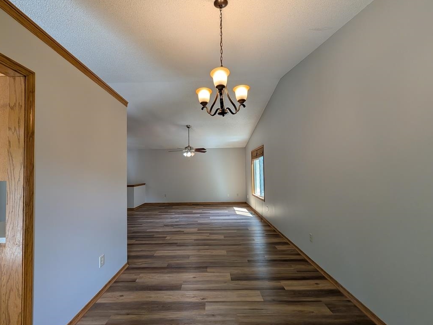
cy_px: 168
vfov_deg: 89.9
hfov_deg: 106.1
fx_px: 163
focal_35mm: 13
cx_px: 209
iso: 46
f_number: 1.7
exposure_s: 1/169
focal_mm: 2.02
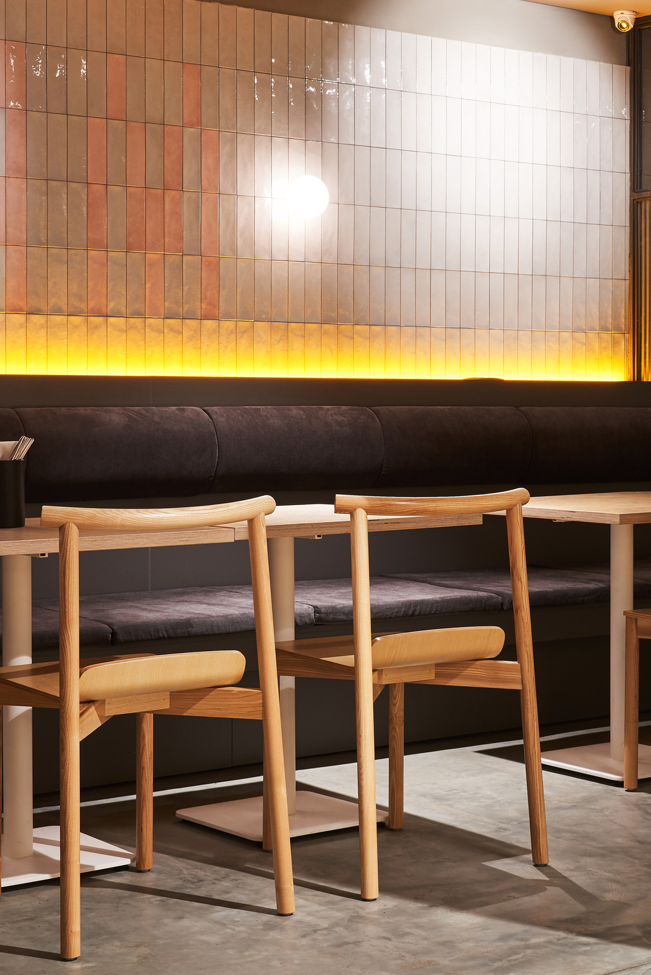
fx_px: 1762
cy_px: 418
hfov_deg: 20.9
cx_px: 389
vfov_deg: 30.9
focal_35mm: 65
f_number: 11
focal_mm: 35
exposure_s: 2
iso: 100
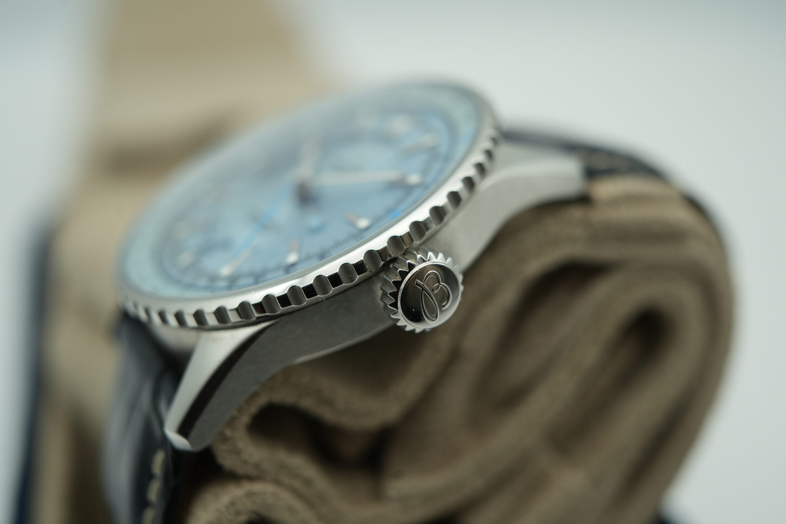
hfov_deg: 53.1
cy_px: 255
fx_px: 786
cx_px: 382
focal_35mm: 36
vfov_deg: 36.9
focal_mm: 35
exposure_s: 1/250
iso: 400
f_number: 5
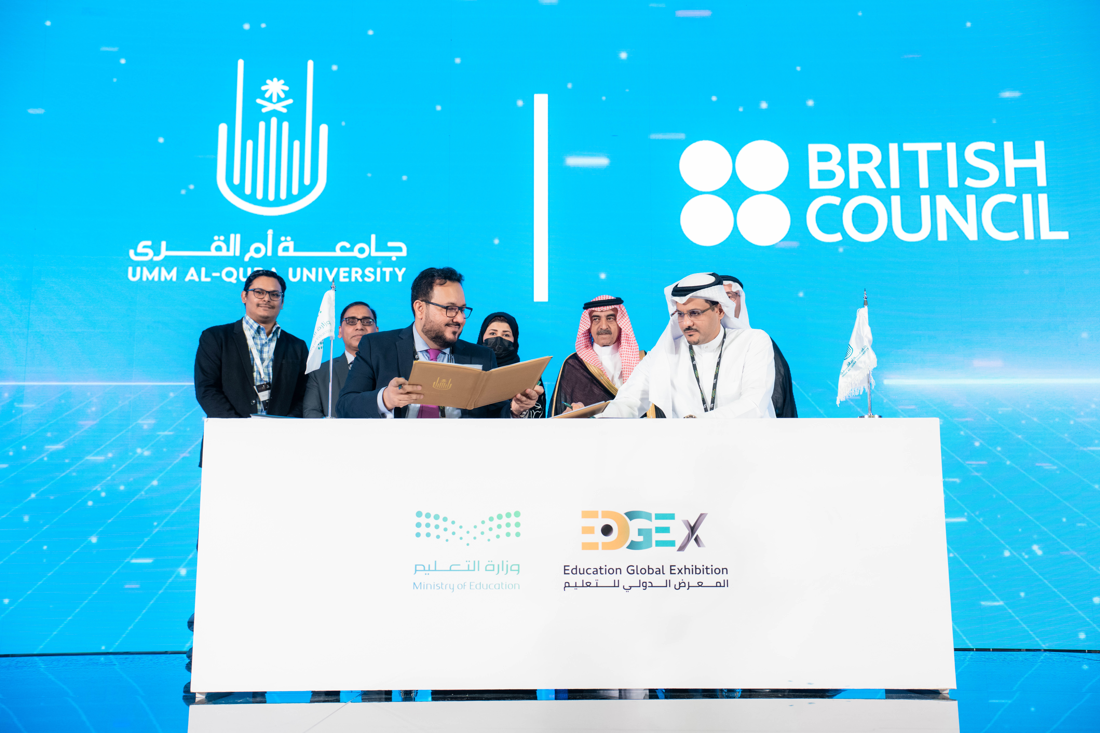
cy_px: 366
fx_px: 1192
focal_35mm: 39
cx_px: 550
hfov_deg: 49.6
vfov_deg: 34.2
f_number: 2.8
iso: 800
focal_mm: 39
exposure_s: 1/200
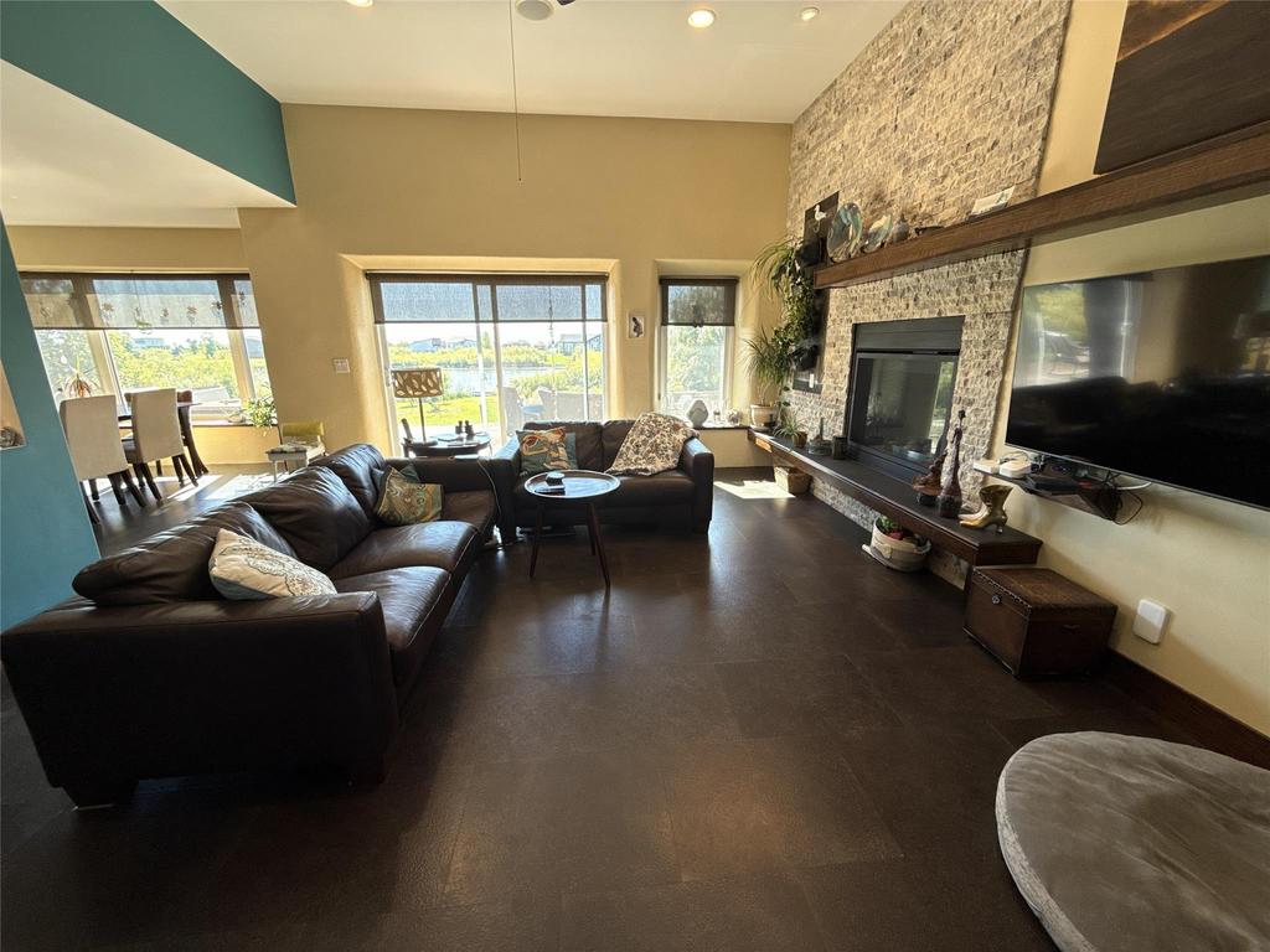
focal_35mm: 14
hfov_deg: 102.1
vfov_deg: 85.7
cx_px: 635
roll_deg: +0.2
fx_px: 514
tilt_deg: -13.1
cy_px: 476
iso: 80
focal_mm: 2.22
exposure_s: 1/120
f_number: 2.2
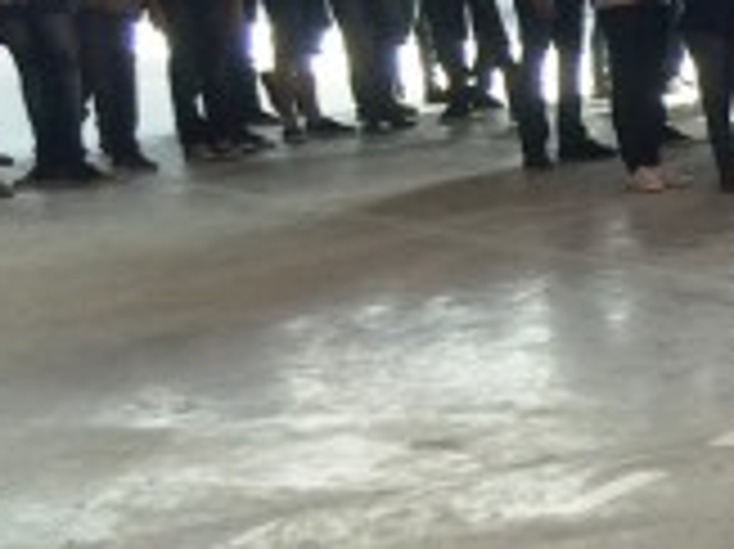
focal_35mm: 137
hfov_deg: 12.1
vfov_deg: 10.8
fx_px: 2903
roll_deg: -0.6
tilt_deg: -10.8
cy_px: 338
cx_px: 1666
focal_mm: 4.15
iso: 40
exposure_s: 1/40
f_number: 2.2
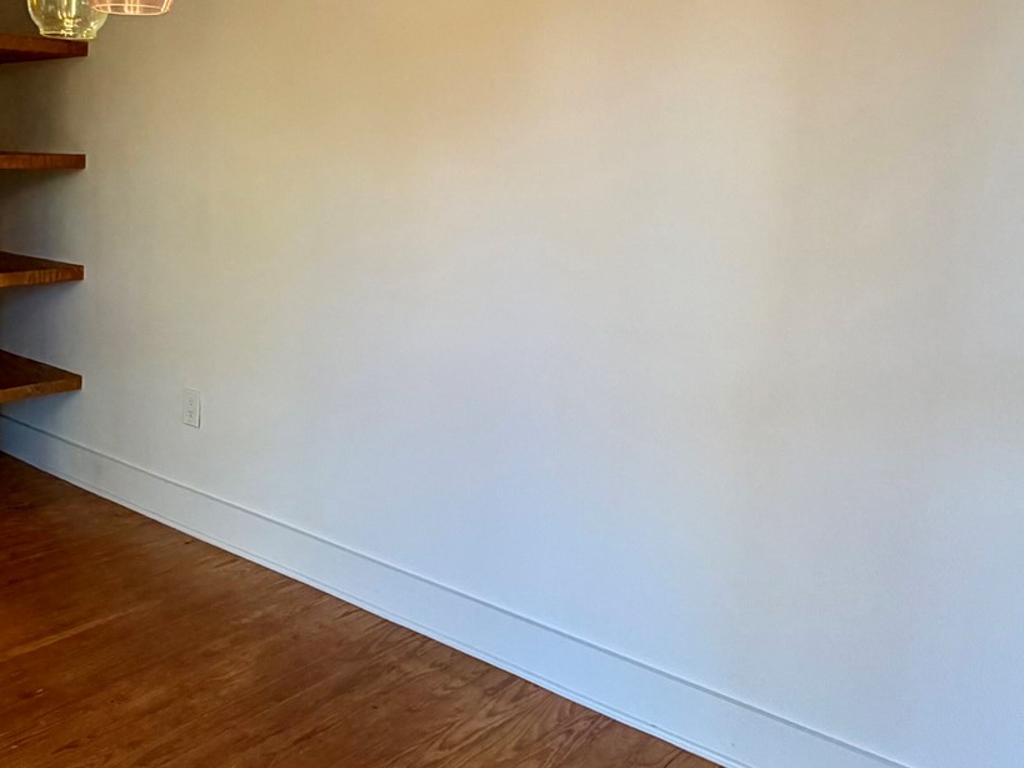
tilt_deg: -5.6
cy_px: 226
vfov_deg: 39.9
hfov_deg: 50.9
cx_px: 284
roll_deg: -1.8
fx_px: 1035
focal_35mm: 35
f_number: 2.2
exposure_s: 1/120
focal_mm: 2.22
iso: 200
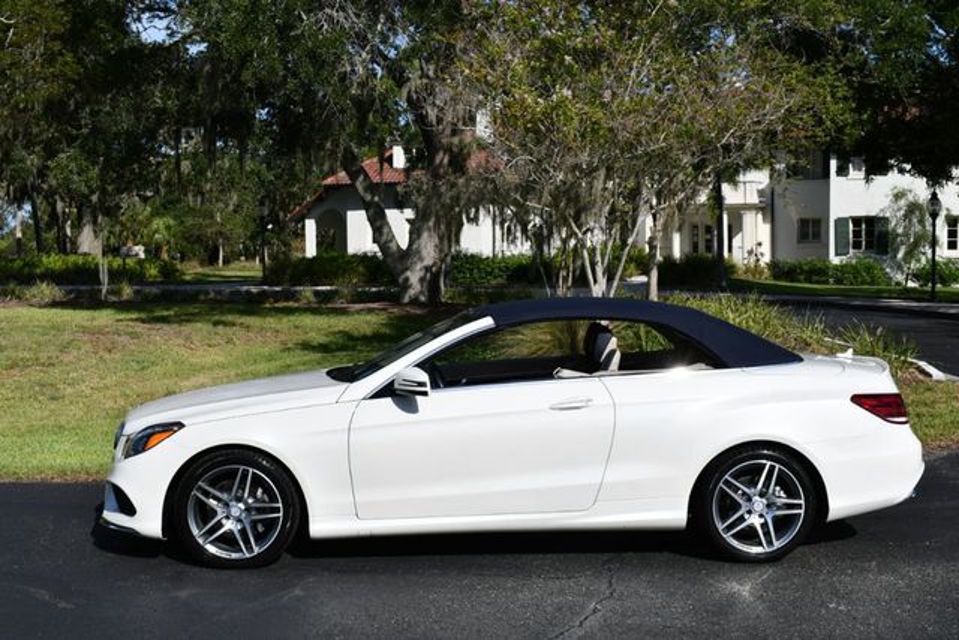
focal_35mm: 46
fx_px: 1226
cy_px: 320
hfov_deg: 42.7
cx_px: 480
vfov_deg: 29.3
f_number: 10
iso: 100
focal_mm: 23
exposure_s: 1/400
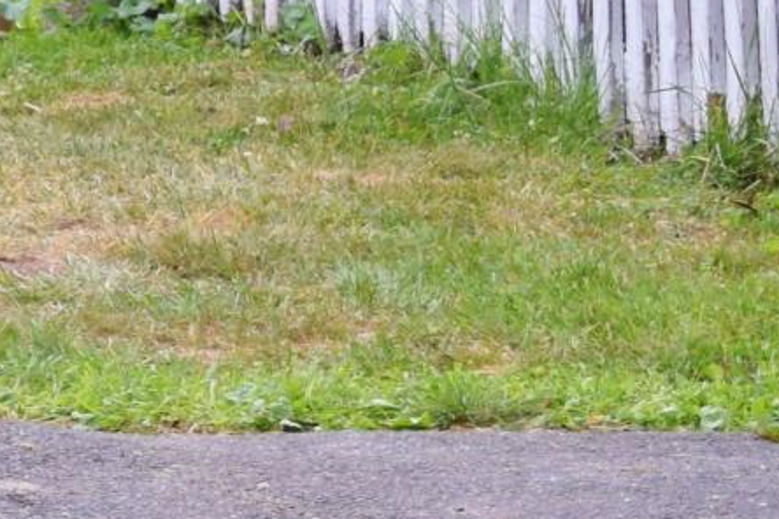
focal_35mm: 405
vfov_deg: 3.3
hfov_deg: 4.9
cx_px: -1505
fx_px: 8763
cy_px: -1152
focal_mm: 40
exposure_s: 1/200
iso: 400
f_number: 7.1
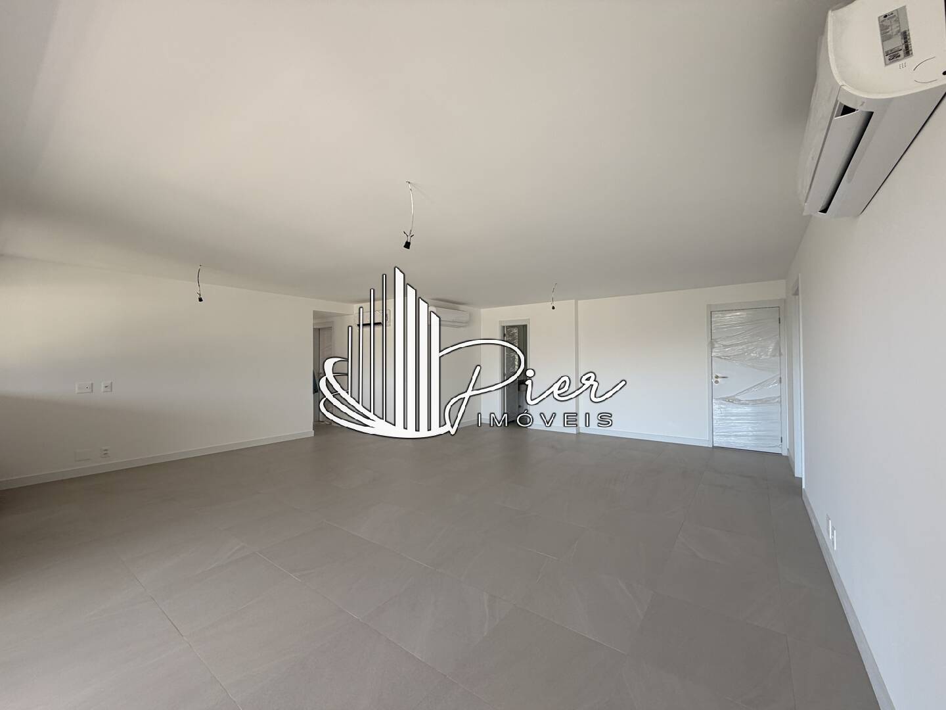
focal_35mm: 14
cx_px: 473
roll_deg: +0.6
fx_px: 383
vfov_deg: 85.7
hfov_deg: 102.1
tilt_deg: +1.5
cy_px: 355
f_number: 2.2
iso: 64
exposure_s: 1/121
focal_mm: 2.22
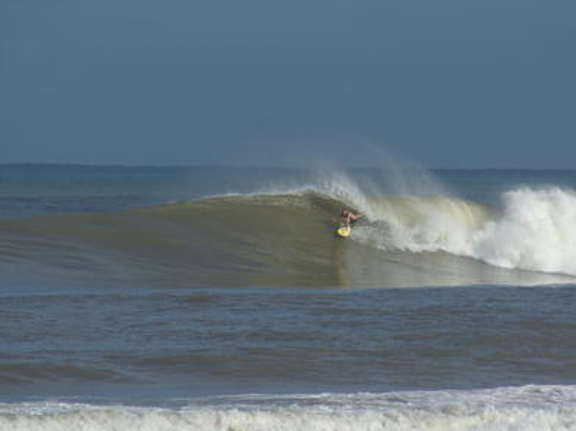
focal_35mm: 613
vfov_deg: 2.4
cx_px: 346
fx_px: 10191
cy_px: 252
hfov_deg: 3.2
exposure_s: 1/640
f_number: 8
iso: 100
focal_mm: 300
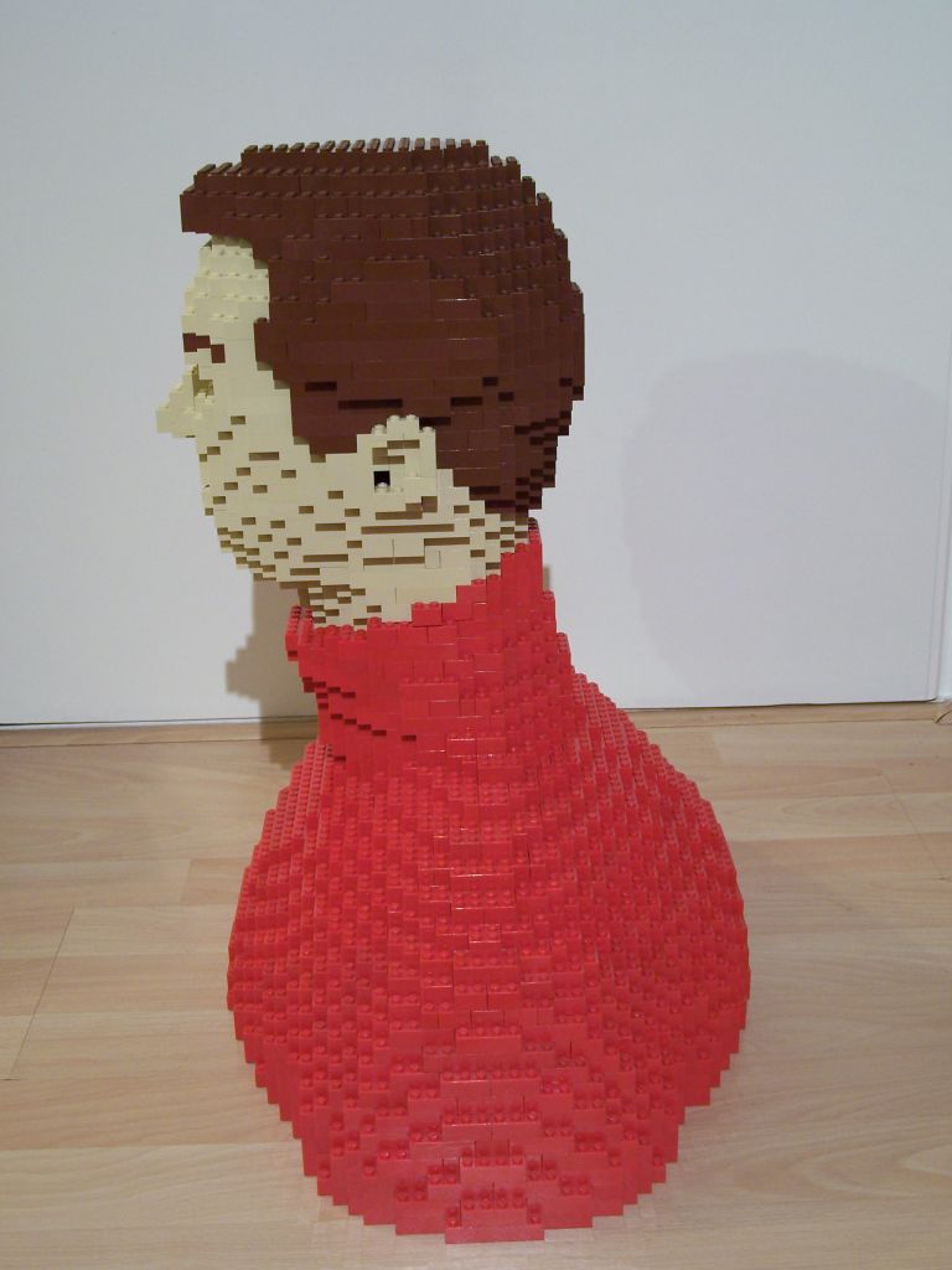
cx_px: 476
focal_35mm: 48
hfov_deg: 30.3
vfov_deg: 39.7
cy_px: 635
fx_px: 1760
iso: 80
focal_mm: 8
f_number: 3
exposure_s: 1/3
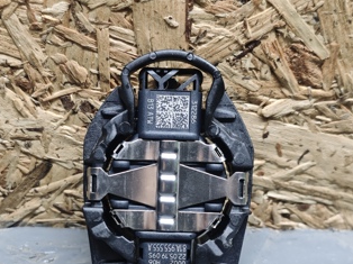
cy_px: 191
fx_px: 540
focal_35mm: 53
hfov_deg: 36.2
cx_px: 161
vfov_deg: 27.2
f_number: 1.5
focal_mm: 4.94
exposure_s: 1/100
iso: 250
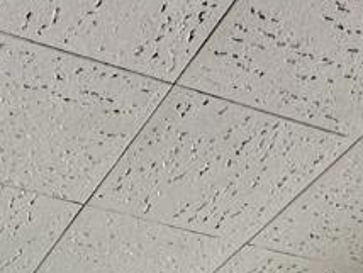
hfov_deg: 19.6
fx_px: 1029
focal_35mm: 98
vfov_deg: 10.2
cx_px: 20
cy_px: 855
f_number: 2.2
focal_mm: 2.22
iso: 160
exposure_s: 1/120
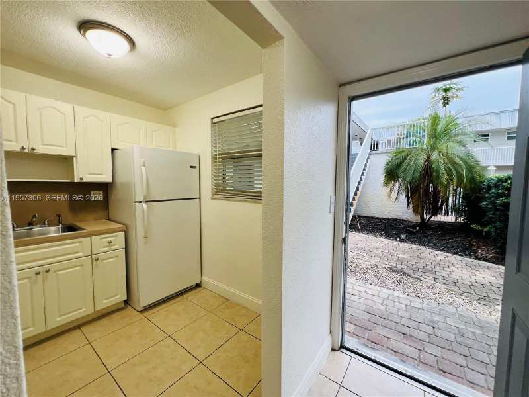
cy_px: 198
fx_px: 199
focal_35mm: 13
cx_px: 264
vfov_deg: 89.9
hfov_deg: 106.2
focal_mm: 1.57
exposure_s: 1/120
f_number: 1.8
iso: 100
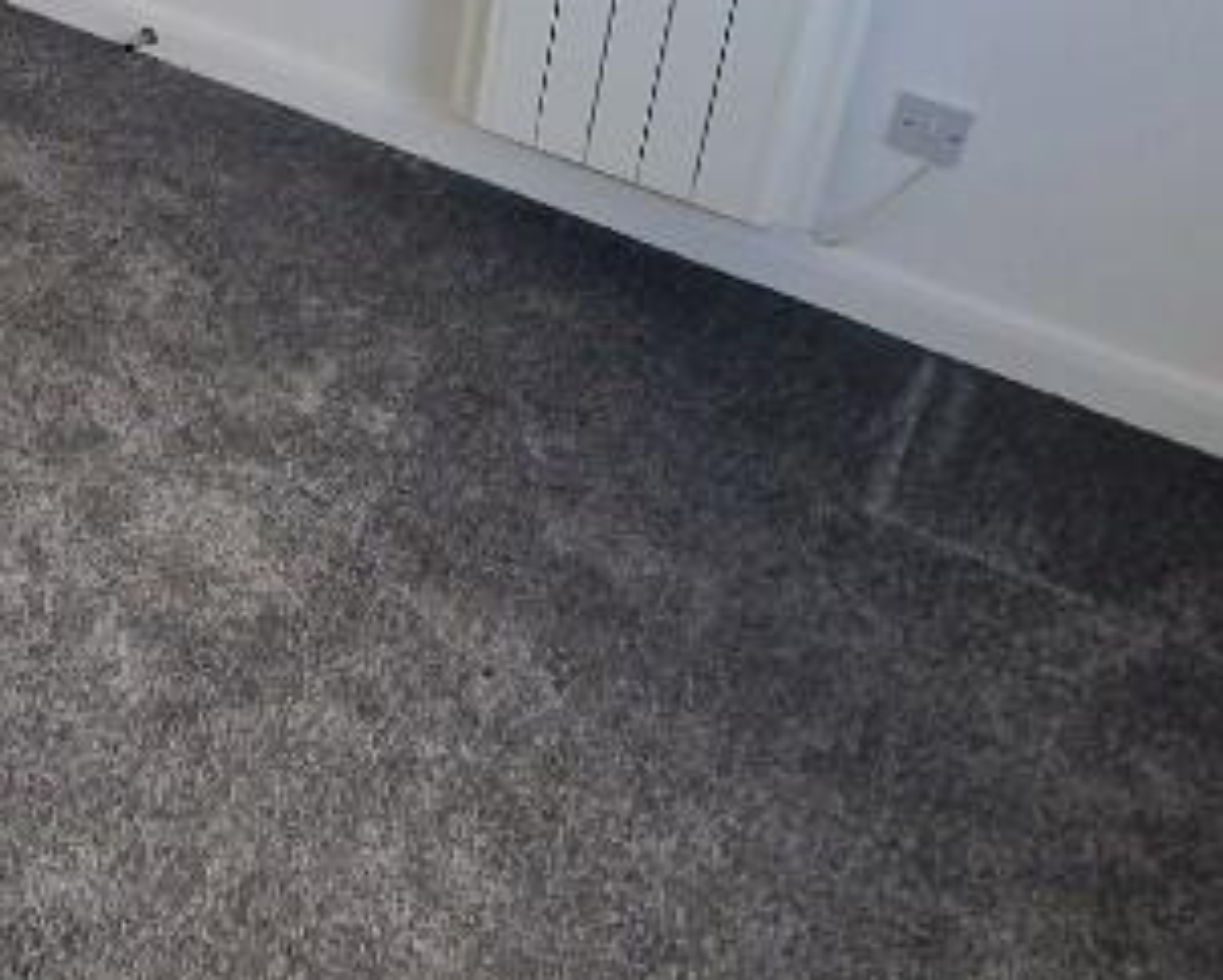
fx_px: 1557
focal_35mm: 43
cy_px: -65
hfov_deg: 38.1
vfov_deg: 31.5
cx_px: -4
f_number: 2.2
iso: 80
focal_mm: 2.2
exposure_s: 1/100
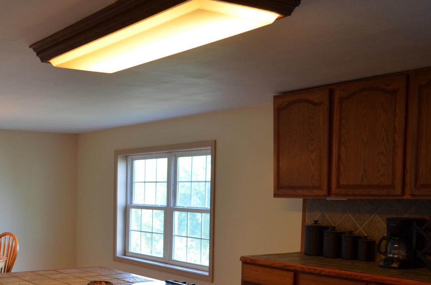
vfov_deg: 27.4
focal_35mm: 48
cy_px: 224
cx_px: 80
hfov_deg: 39.4
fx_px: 573
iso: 640
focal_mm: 18
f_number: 4
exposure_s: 1/60
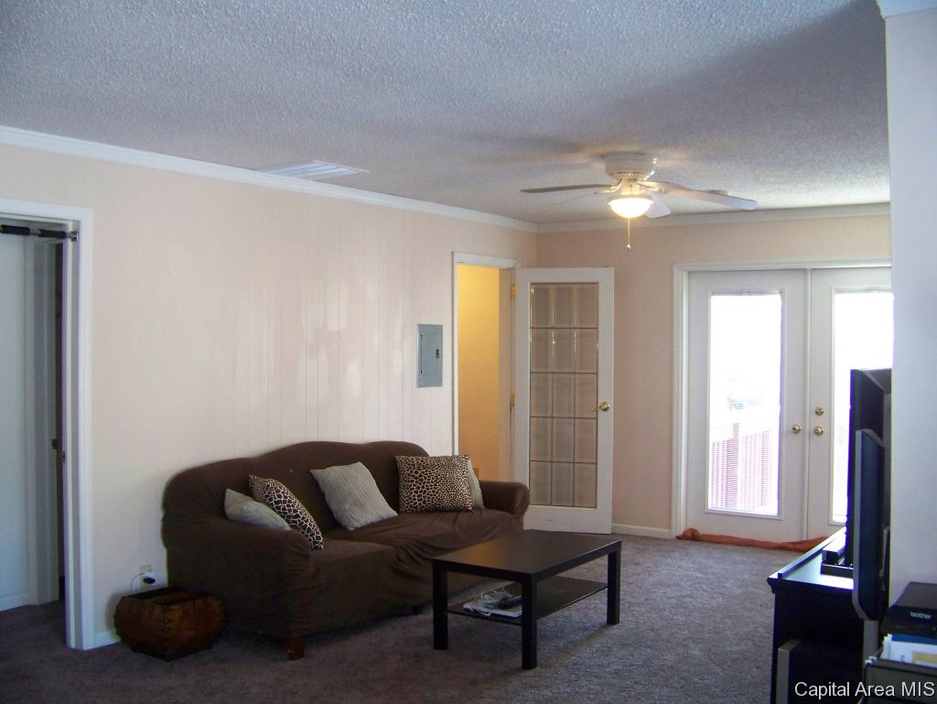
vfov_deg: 39.7
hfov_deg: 51.3
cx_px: 468
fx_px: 975
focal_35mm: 36
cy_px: 352
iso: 200
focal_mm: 5.85
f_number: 2.8
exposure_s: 1/30
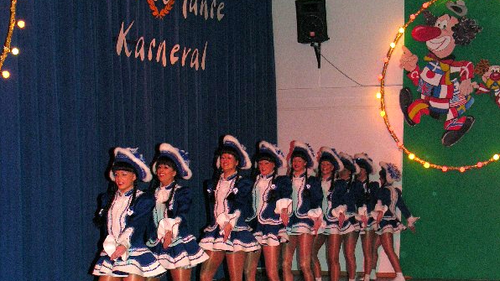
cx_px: 251
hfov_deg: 26.9
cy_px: 284
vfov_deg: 15.0
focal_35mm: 79
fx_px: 1047
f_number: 4.4
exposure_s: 1/60.1
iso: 200
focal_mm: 13.8
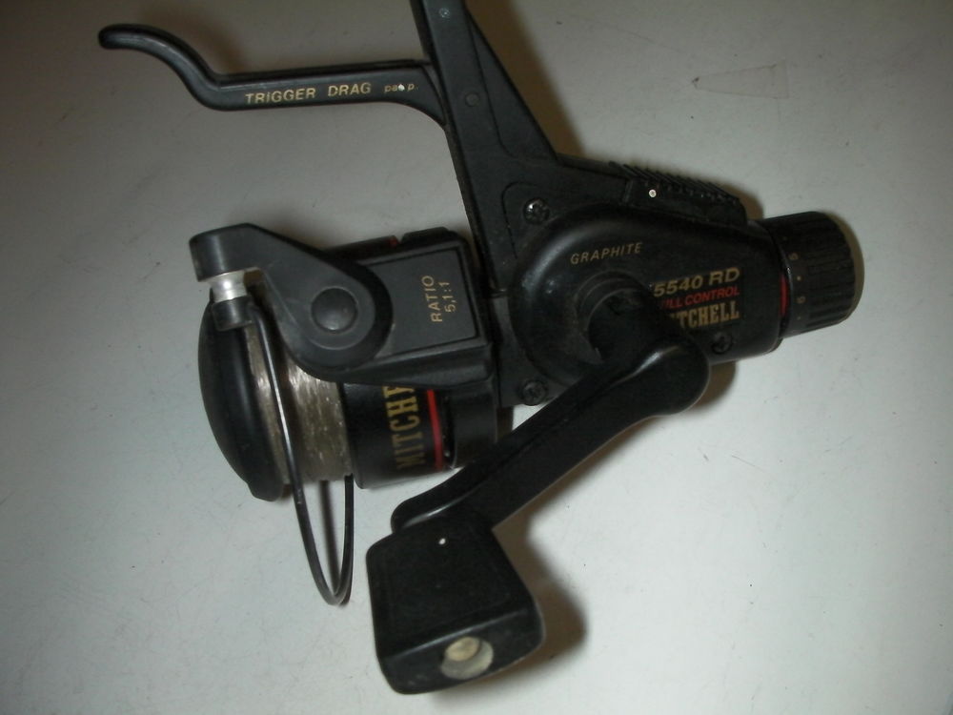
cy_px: 358
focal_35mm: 38
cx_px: 476
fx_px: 1046
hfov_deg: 49.0
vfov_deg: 37.7
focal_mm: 6.3
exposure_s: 1/30
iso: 200
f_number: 5.6
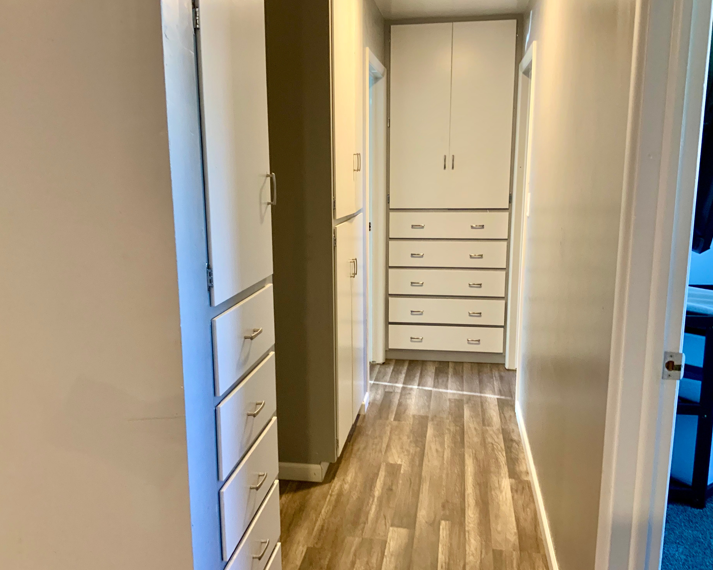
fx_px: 654
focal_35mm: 31
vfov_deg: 47.1
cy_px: 292
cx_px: 350
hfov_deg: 57.2
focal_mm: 3
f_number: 1.8
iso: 160
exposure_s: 1/60
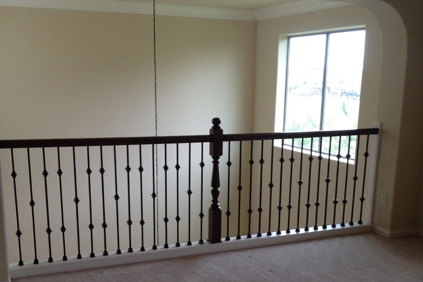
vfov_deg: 27.1
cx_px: 212
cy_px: 215
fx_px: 576
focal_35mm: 49
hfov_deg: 40.3
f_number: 2.4
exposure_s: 1/120
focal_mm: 4.28
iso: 80
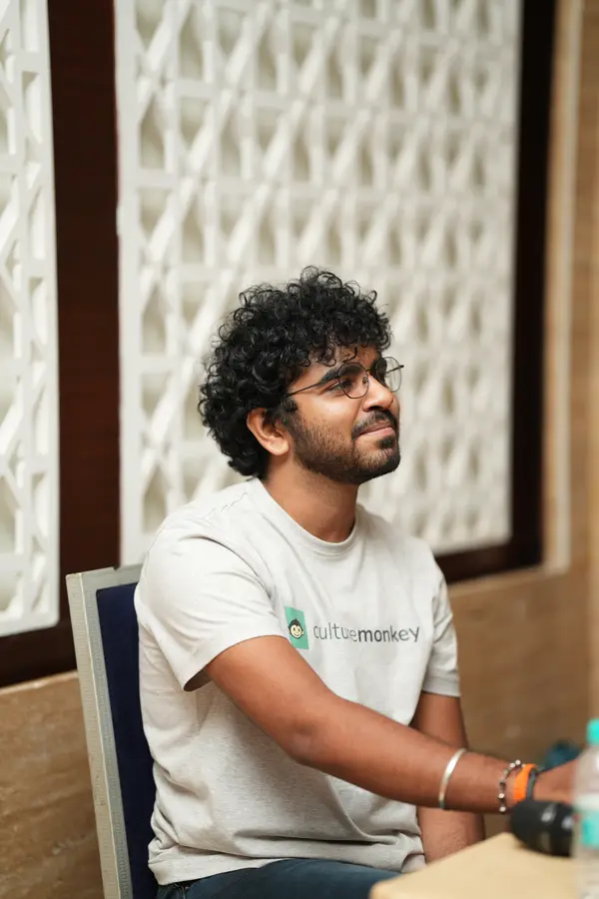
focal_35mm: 85
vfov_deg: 23.9
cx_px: 300
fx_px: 2121
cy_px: 450
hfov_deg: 16.1
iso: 100
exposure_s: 1/200
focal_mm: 85
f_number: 1.4
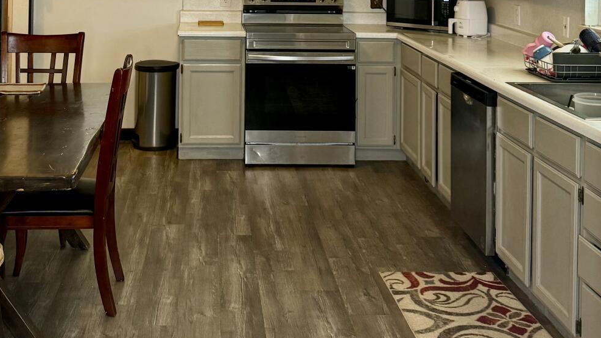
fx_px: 845
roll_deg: +0.1
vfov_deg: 21.3
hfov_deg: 38.9
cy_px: -49
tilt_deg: -0.3
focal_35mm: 53
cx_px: 229
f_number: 1.78
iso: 200
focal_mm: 6.76
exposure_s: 1/159
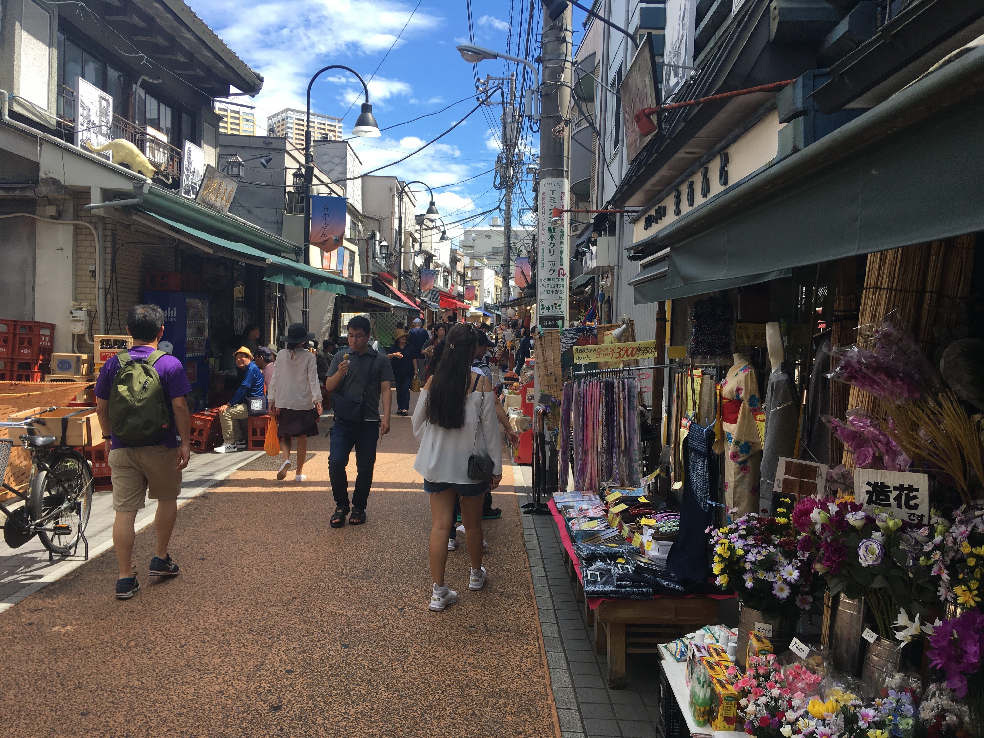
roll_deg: -2.3
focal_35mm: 29
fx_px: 824
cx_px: 492
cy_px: 369
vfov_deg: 48.2
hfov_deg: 61.7
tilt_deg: -4.4
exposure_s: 1/777
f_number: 2.2
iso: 25
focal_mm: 4.15
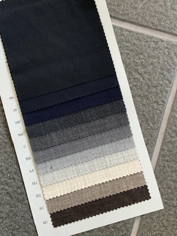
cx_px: 79
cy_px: 105
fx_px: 293
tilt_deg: -87.8
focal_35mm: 43
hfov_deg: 33.6
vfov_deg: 43.8
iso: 160
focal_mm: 3
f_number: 1.8
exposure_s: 1/60
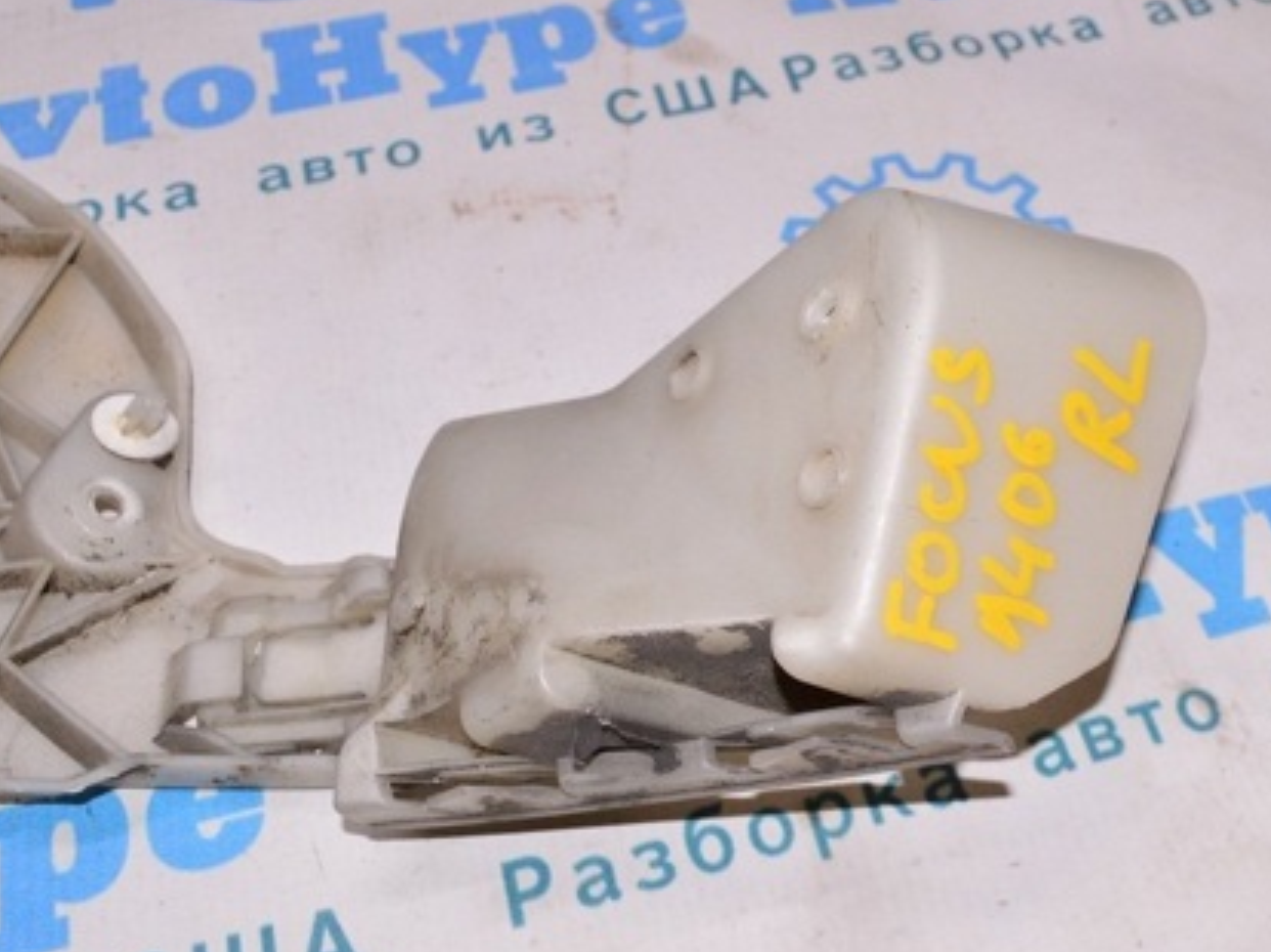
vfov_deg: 29.5
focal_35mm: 49
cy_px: 364
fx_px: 1798
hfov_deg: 38.3
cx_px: 896
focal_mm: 22
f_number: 8
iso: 1600
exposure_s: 1/200
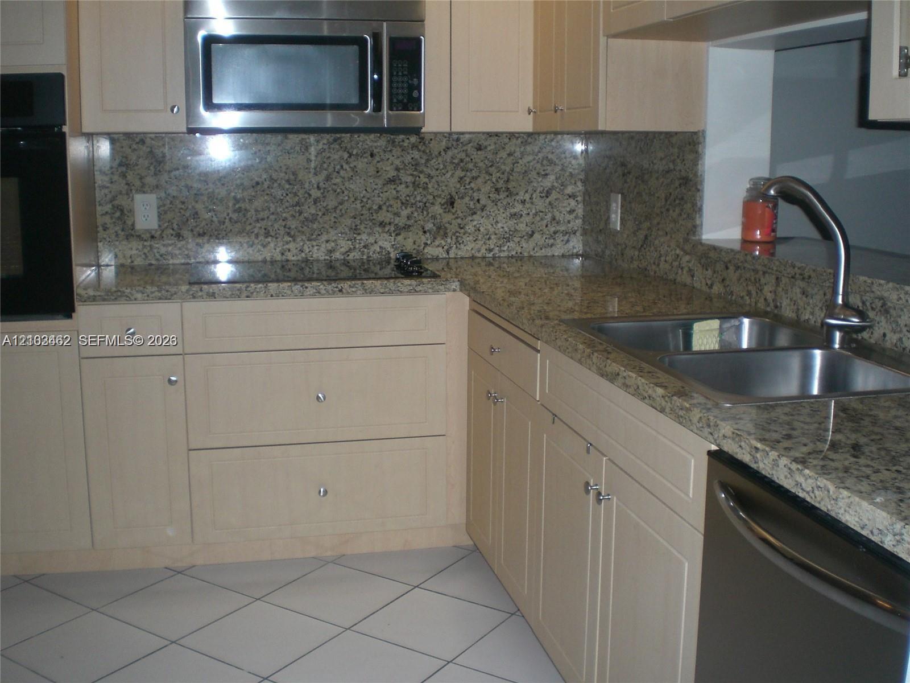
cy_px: 342
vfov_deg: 37.7
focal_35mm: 38
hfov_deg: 49.0
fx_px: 999
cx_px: 455
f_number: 3.1
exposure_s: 1/60
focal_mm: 6.3
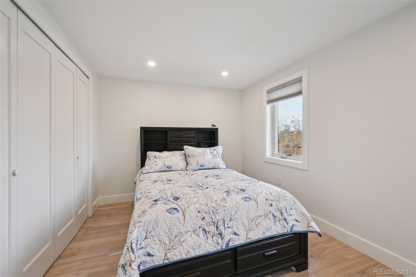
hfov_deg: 104.3
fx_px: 162
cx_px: 208
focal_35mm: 14
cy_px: 138
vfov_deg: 81.2
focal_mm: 14
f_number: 10
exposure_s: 1/25
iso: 400
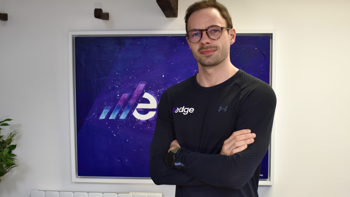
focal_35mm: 47
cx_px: 176
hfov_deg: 44.1
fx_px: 432
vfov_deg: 25.7
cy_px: 110
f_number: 5.6
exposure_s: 1/50
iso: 900
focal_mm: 29
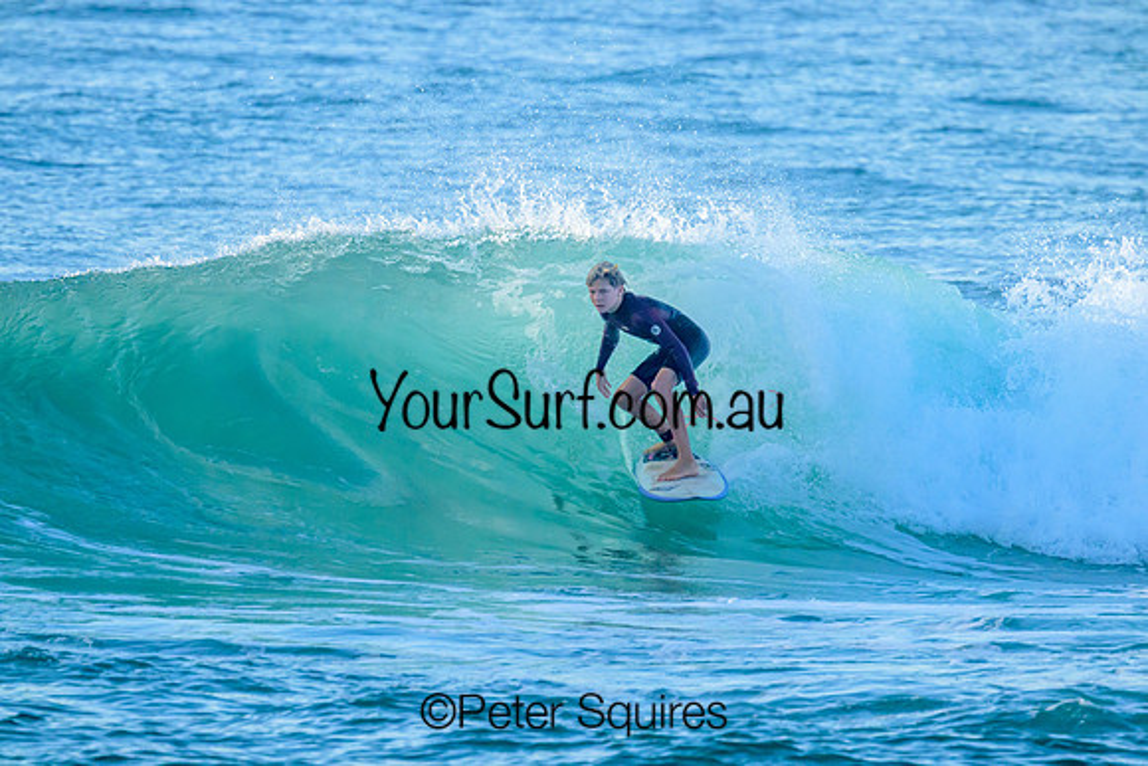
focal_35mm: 610
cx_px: 574
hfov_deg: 3.4
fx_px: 19456
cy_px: 383
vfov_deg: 2.3
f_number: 11
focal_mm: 610
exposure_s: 1/2000
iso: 2200
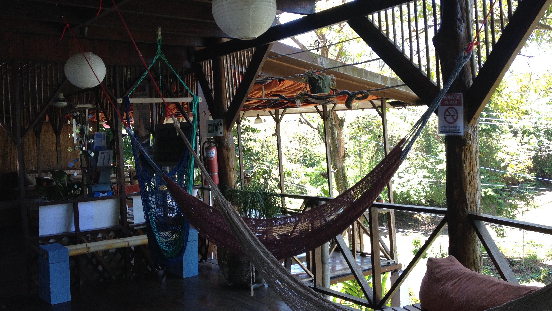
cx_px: 278
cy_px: 138
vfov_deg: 30.4
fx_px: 571
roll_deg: +4.3
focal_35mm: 39
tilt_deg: -4.5
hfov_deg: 51.6
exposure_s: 1/120
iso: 64
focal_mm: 4.28
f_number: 2.4
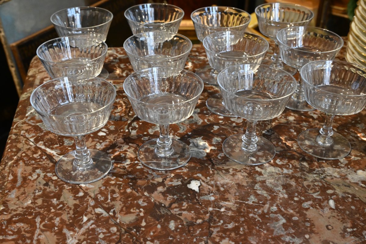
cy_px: 122
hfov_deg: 44.3
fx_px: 450
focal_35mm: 44
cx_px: 183
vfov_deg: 30.3
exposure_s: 1/50
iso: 2200
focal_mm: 29.5
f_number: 6.3
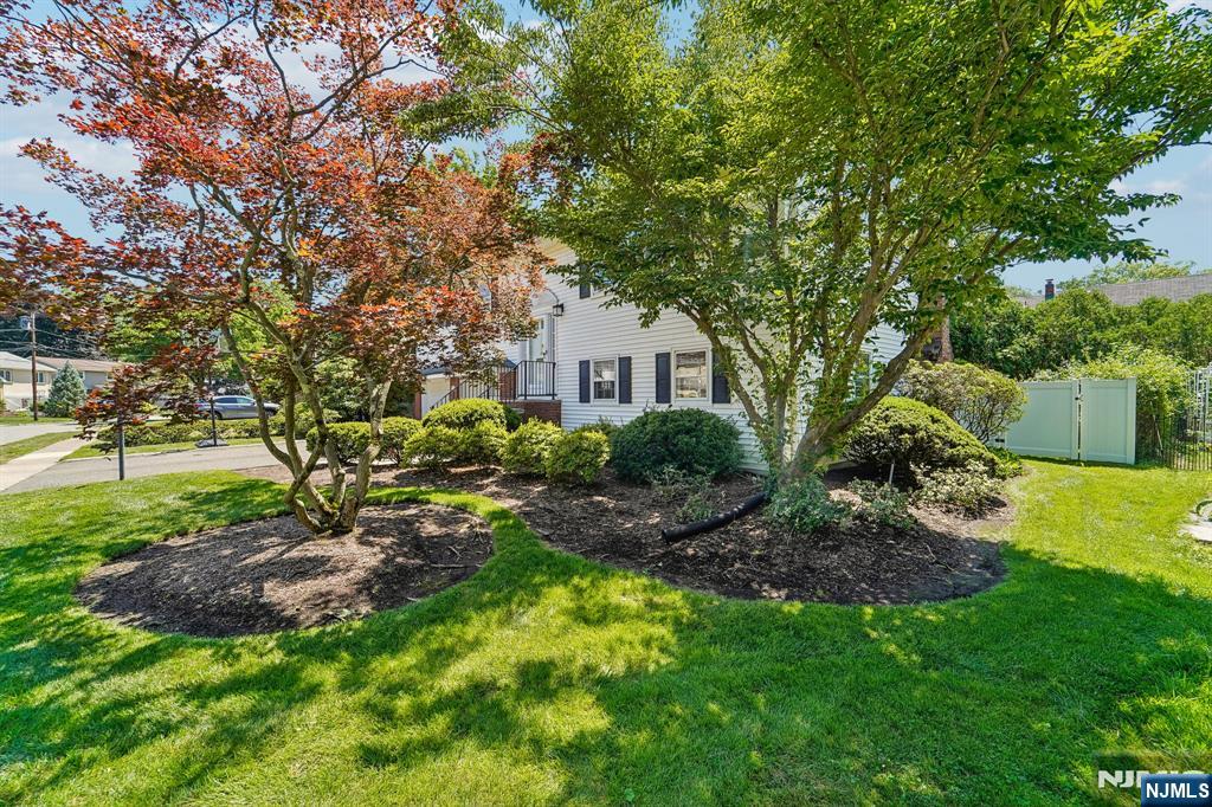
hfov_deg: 104.3
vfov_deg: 81.2
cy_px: 404
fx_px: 471
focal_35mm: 14
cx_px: 606
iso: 400
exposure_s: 1/200
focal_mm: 14
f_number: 8
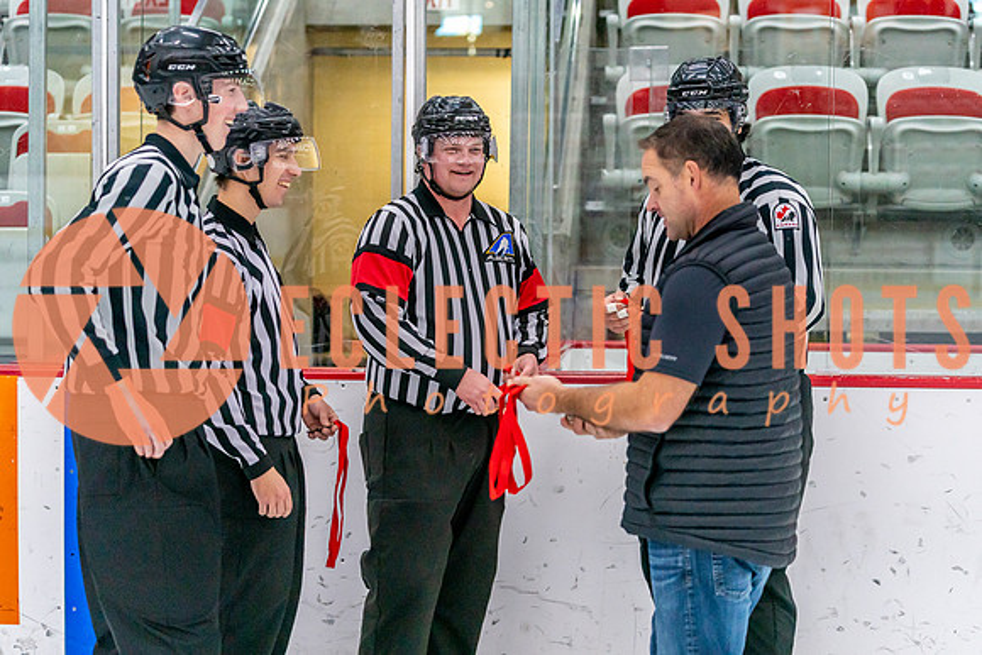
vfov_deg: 18.8
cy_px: 315
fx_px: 1980
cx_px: 509
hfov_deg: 27.8
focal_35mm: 73
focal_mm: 70
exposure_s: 1/1250
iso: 3200
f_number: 2.8
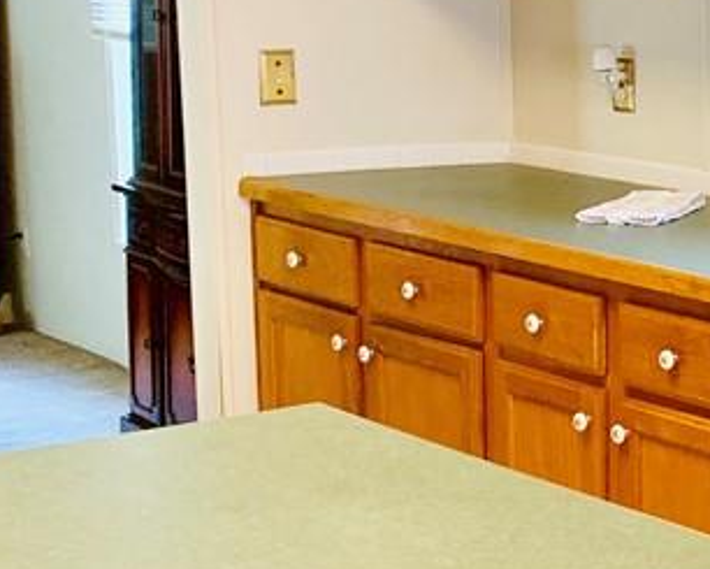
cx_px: 1088
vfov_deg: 18.1
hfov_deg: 19.4
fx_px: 1787
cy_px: 265
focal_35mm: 85
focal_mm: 4.25
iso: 80
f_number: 1.8
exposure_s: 1/60
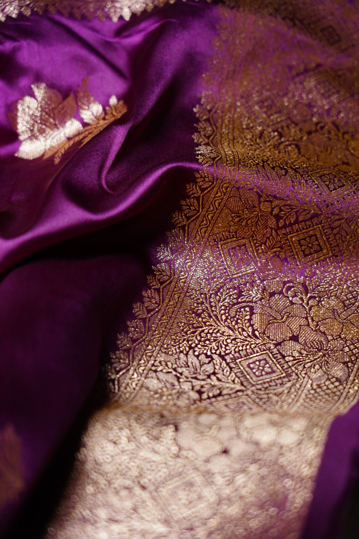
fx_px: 1570
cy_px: 270
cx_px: 180
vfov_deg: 19.5
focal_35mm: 105
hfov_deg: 13.0
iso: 2000
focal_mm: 105
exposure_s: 1/200
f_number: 4
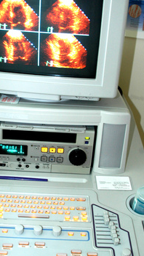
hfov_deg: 22.6
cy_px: 128
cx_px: 52
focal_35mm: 53
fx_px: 360
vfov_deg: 39.2
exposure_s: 1/8
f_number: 4
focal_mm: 28
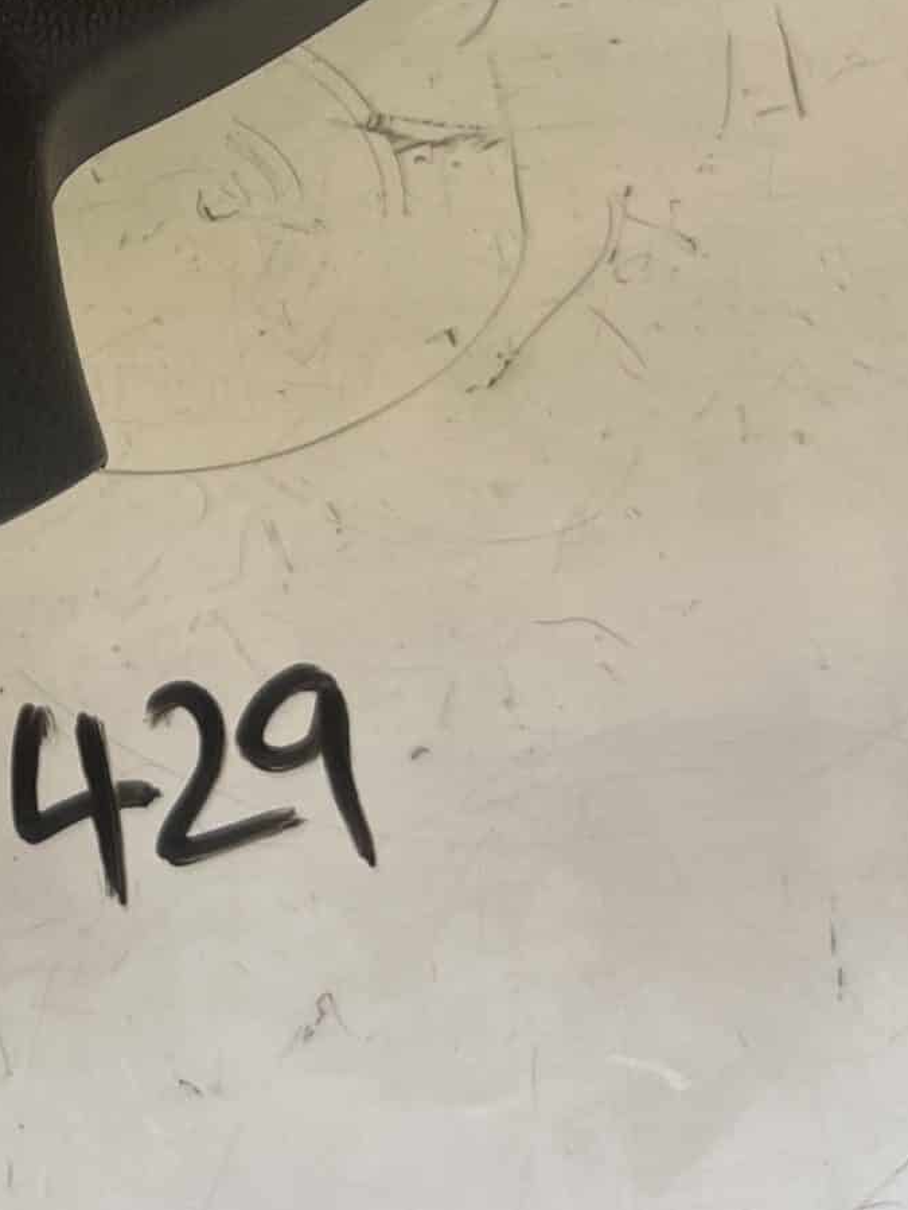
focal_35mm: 74
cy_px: 100
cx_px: -159
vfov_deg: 25.4
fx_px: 2586
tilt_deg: -77.2
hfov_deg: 18.9
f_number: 1.6
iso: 125
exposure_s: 1/121
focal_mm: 5.1
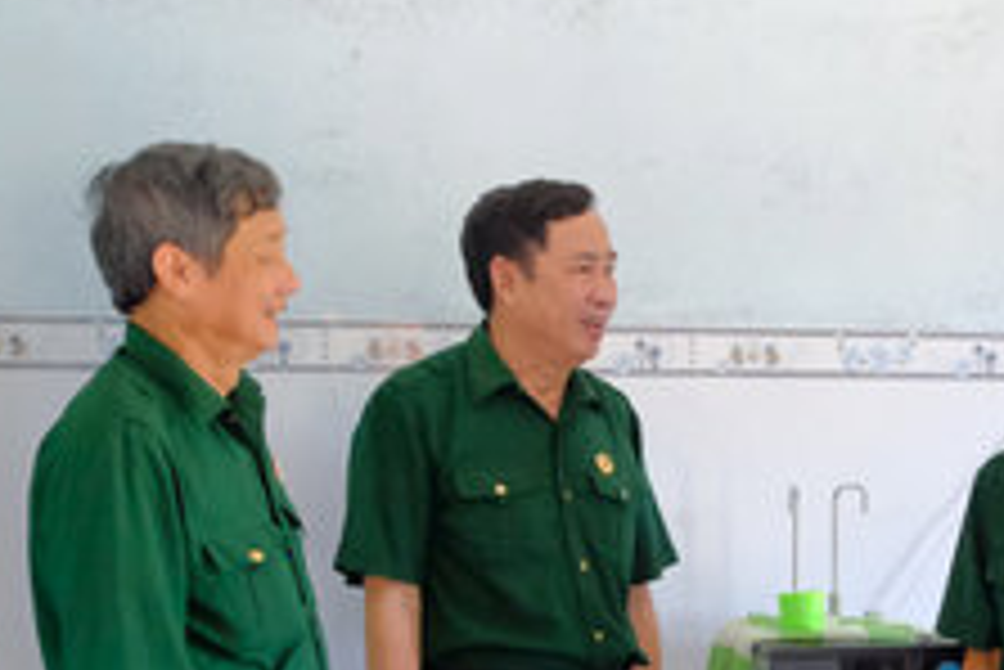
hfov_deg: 33.3
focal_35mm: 58
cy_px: 737
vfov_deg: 22.1
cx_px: 824
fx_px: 1619
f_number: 4
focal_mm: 16
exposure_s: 1/100
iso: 3200
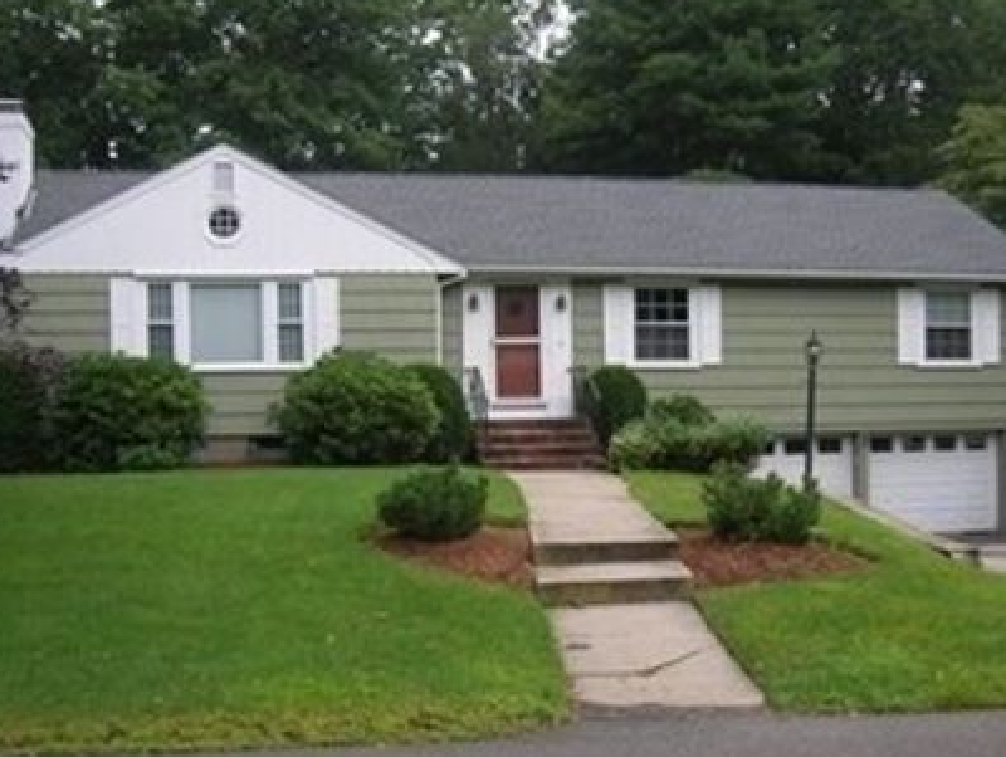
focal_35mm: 45
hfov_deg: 41.9
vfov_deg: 32.2
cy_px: 440
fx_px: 1309
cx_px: 571
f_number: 2.9
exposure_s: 1/76.3
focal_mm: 6
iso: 50
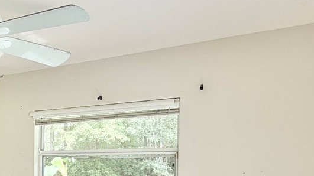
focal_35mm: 46
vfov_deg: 24.8
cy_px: 171
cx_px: -61
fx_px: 383
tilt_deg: -1.8
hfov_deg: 35.3
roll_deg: +0.3
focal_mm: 2.22
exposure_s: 1/126
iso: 40
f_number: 2.2
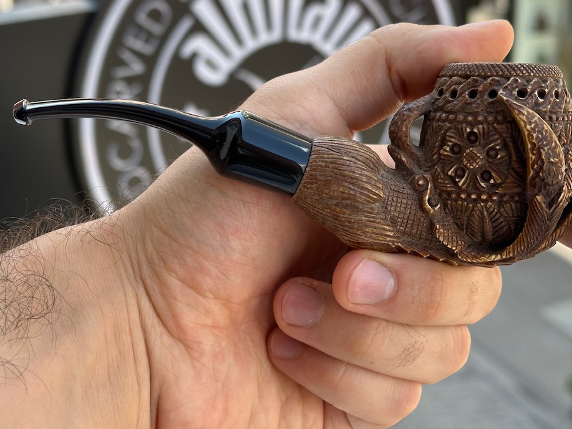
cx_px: 330
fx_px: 1107
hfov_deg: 28.9
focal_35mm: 67
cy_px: 186
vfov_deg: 21.9
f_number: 1.78
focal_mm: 6.86
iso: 64
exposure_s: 1/406
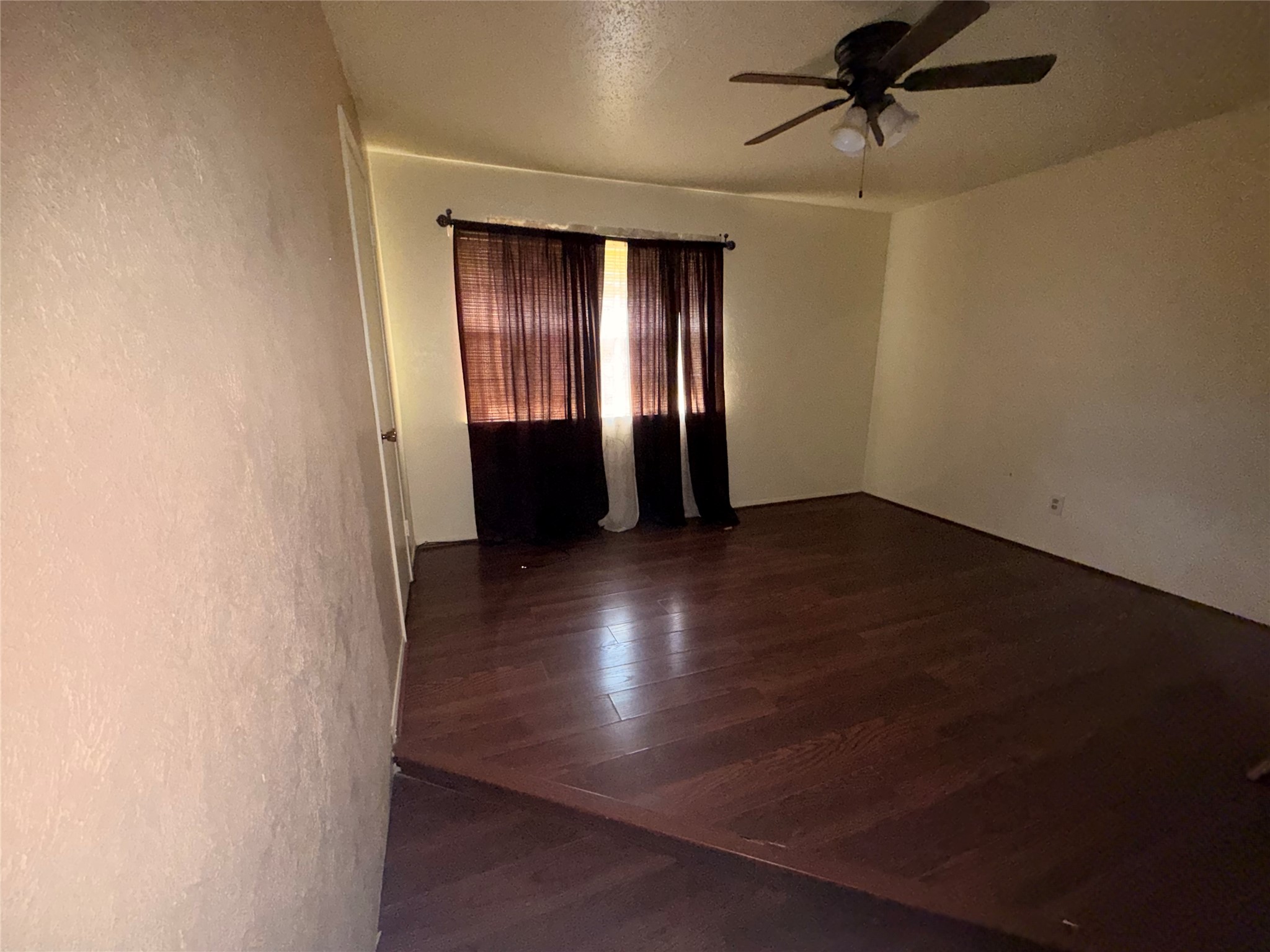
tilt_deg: -14.4
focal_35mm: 14
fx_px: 514
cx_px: 635
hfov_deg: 102.1
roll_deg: +0.7
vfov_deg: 85.7
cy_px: 476
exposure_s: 1/36
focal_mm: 2.22
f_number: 2.2
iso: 400
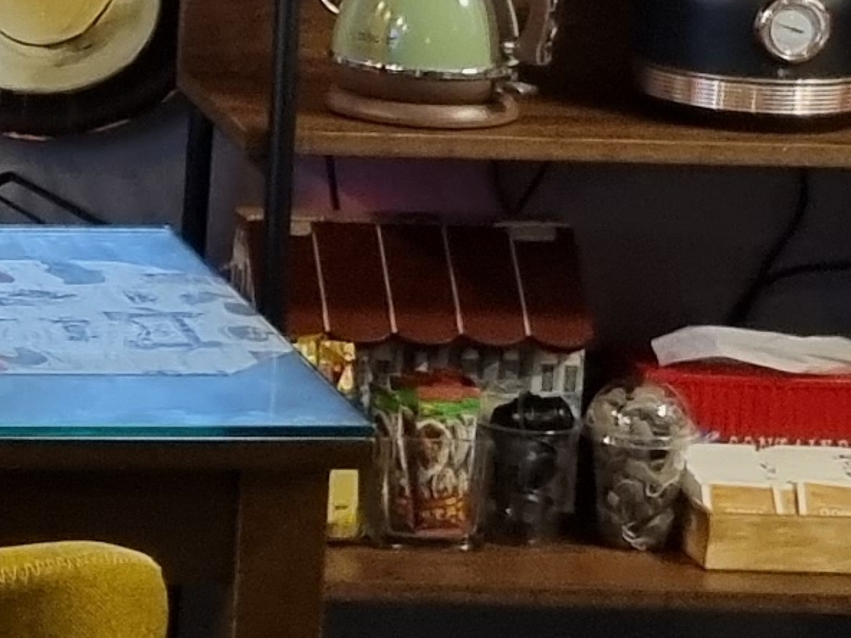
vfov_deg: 8.4
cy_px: 106
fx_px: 4351
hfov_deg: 10.6
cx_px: -585
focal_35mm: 177
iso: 640
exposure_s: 1/30
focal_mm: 5.4
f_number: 1.8
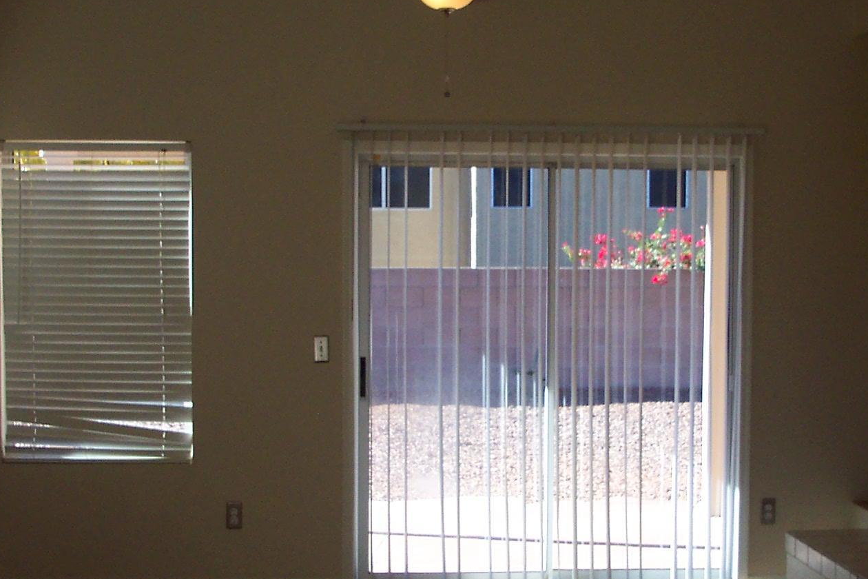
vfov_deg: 20.0
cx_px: 451
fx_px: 1639
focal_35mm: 68
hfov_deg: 29.7
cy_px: 325
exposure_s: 1/350
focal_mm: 7.5
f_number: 2.8
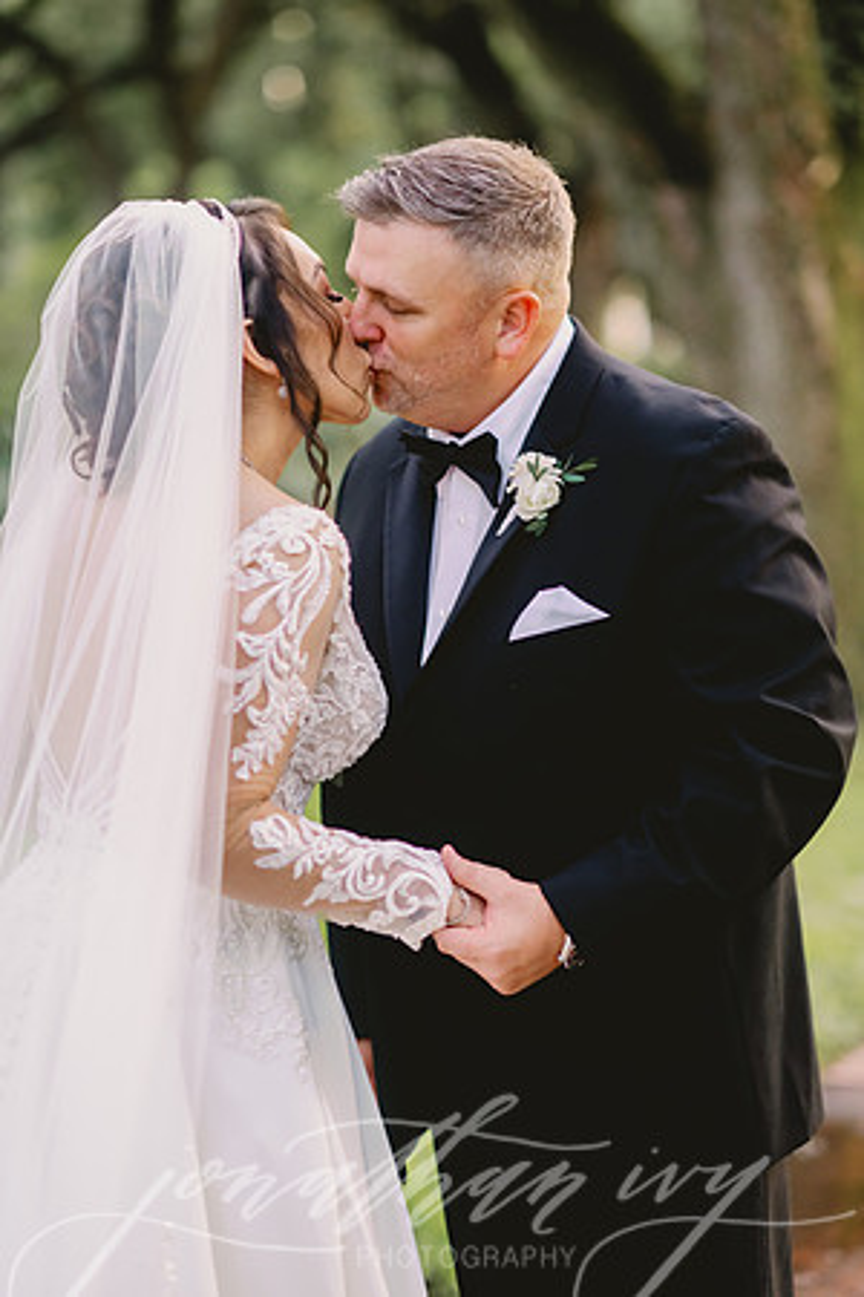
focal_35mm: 85
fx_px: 3060
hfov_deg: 16.1
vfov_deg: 23.9
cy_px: 648
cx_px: 432
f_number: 2
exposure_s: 1/400
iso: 1250
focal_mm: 85
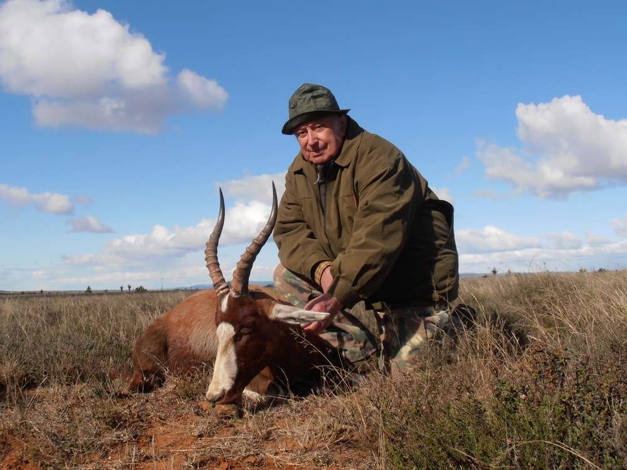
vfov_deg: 32.9
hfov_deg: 42.9
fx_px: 797
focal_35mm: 44
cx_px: 314
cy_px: 235
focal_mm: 7.87
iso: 80
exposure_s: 1/1000
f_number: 4.2
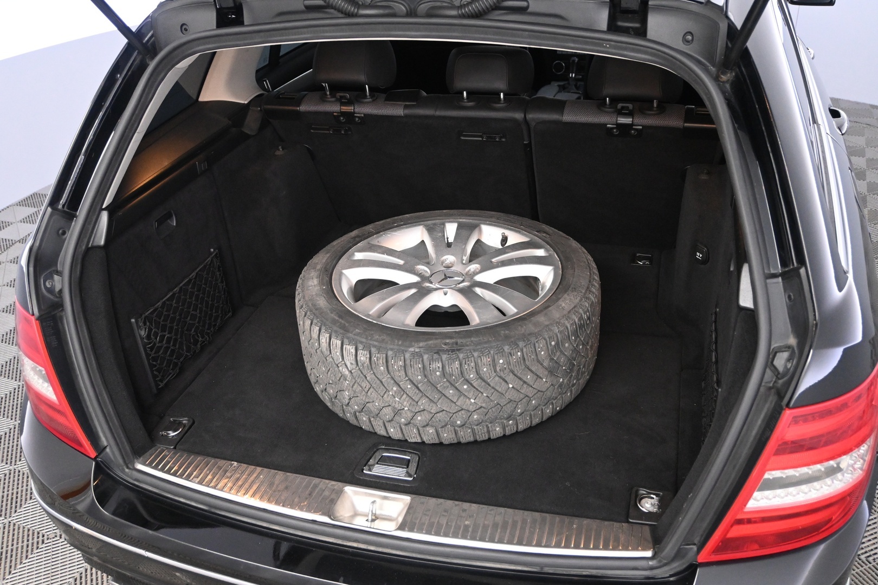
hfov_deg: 57.2
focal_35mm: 33
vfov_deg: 40.0
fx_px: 805
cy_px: 292
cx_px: 439
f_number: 4
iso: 3200
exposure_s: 1/60
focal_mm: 22
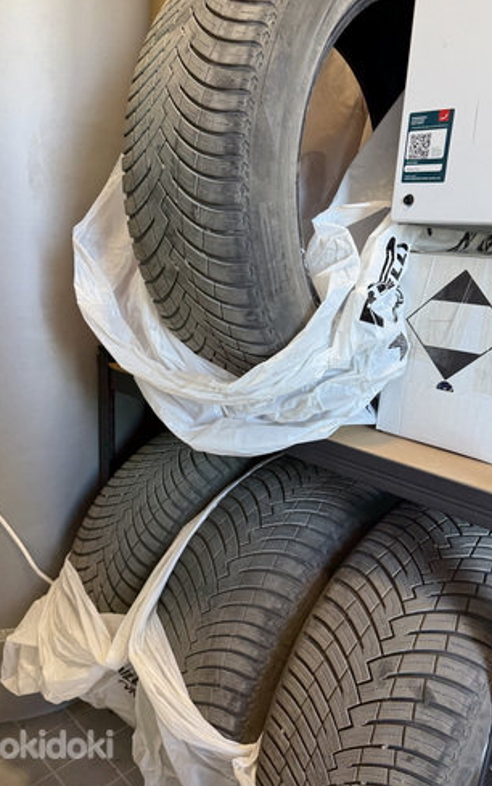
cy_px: 399
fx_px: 557
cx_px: 255
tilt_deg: -15.5
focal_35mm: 26
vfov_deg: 70.4
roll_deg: -4.5
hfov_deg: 47.6
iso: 100
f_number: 1.78
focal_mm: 6.76
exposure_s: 1/100
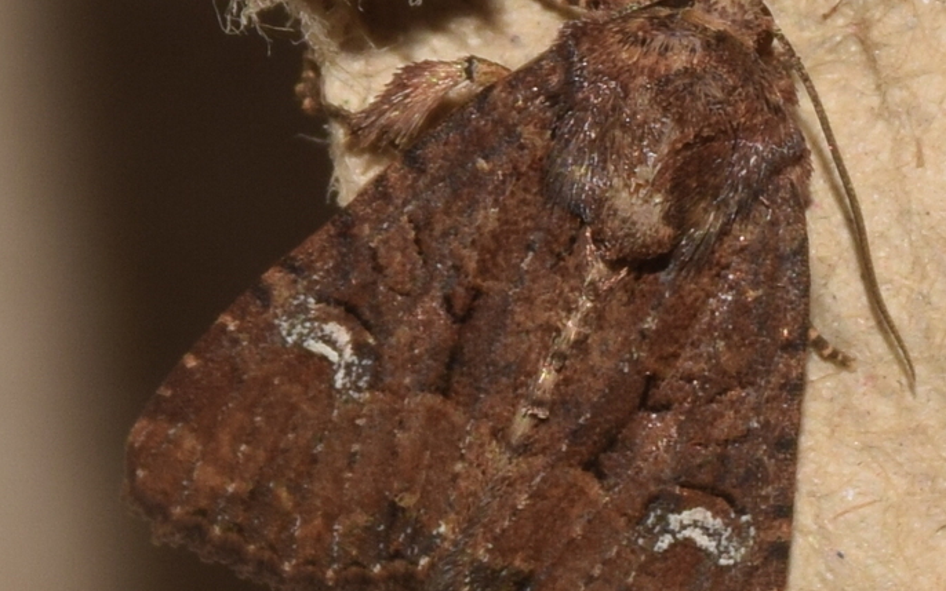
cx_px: 533
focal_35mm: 299
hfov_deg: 7.0
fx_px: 7710
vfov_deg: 4.4
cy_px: 339
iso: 125
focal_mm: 140
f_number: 13
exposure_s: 1/160
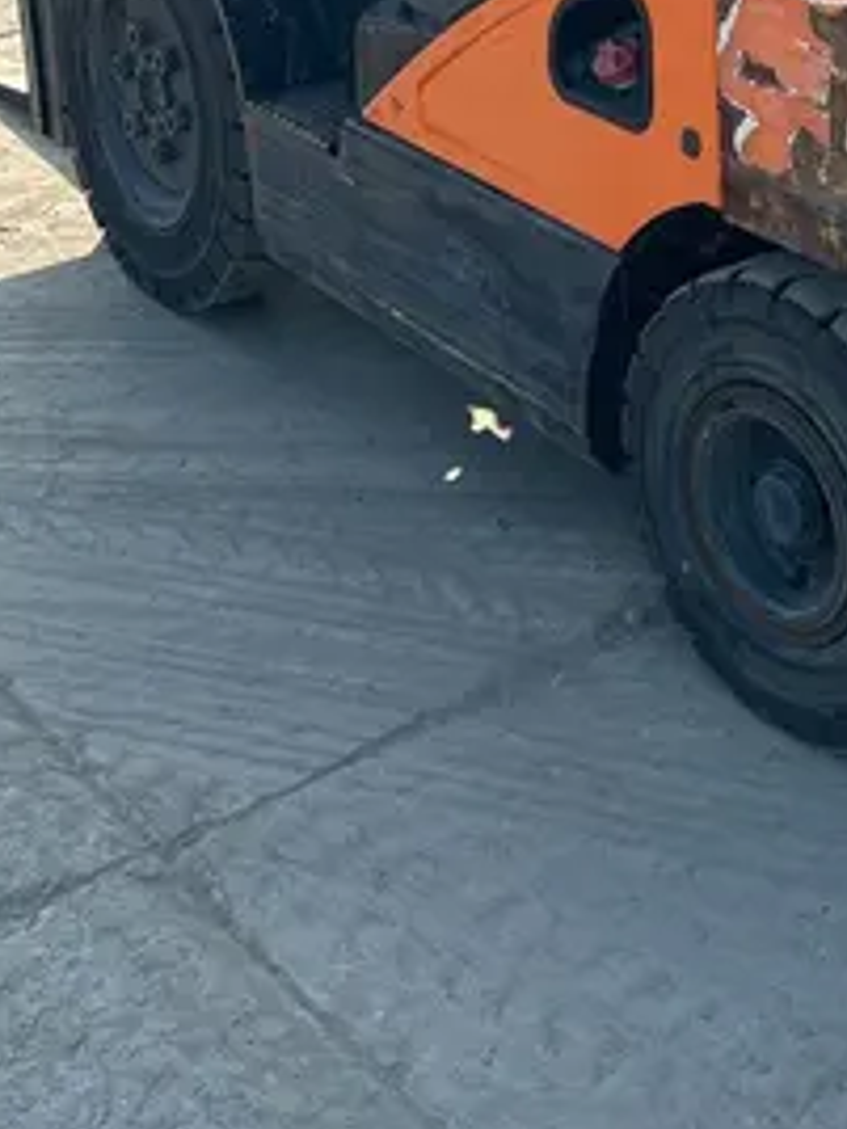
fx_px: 2316
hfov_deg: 20.3
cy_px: -192
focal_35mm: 71
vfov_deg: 25.0
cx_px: 780
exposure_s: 1/2457
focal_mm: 5.7
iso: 50
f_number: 1.5
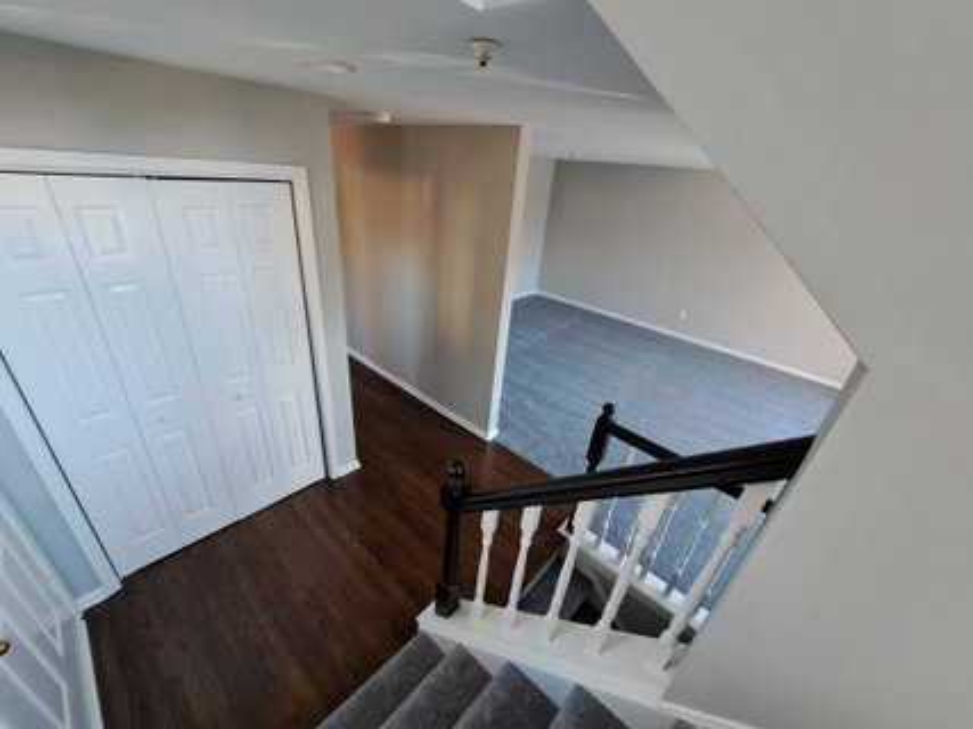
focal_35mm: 13
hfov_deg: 106.2
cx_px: 486
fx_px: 365
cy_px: 364
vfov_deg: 89.9
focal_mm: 1.74
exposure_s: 1/40
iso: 200
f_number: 2.2
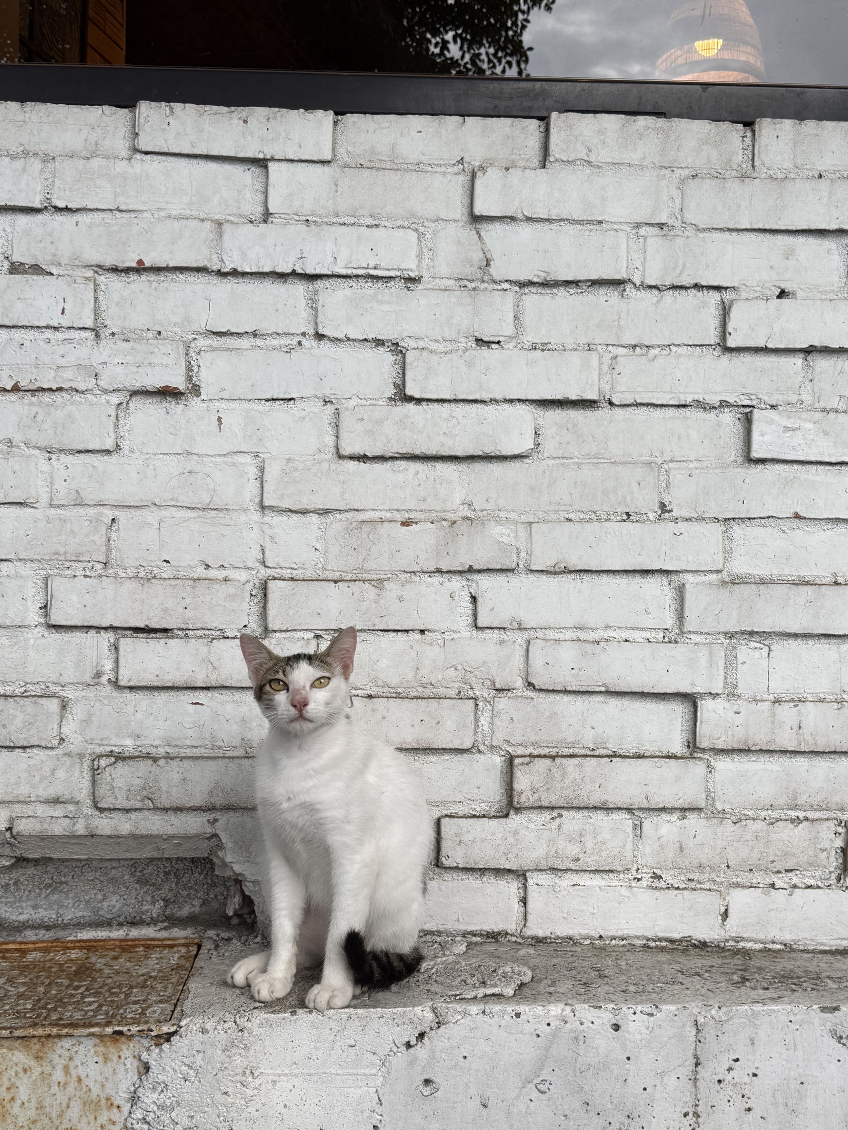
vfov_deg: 44.8
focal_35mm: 42
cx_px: 489
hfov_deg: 34.3
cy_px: 600
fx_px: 1372
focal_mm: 6.76
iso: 50
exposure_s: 1/133
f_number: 1.78
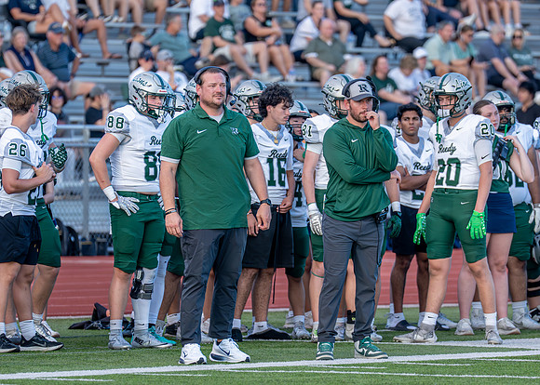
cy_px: 211
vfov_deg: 3.6
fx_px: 6119
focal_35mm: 399
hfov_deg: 5.1
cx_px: 286
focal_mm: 200
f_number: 2.8
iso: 500
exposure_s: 1/1250
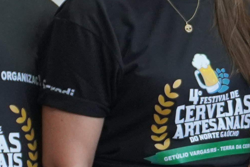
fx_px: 1264
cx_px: 380
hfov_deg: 10.9
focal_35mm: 182
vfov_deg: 7.4
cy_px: 240
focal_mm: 20
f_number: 4
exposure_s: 1/160
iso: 1000
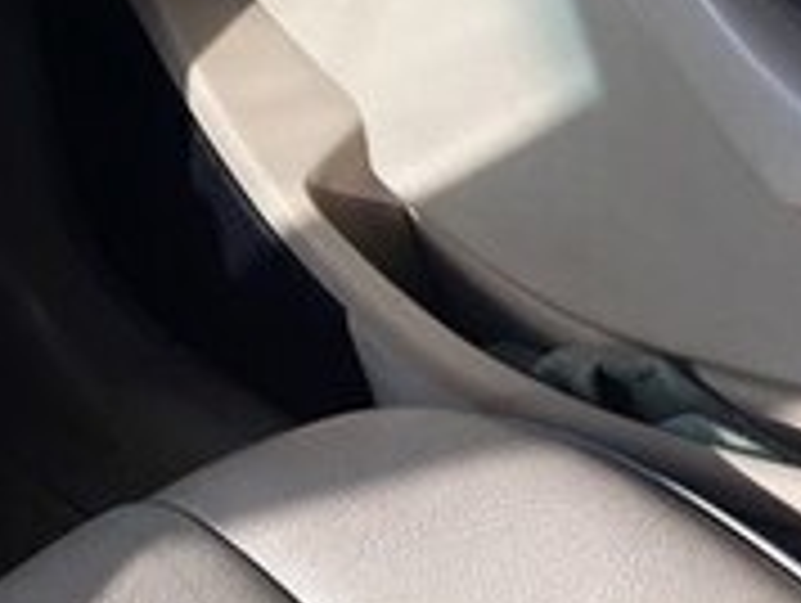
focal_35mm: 100
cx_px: 508
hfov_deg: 19.6
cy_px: -488
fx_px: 2317
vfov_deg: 13.3
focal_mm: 3.71
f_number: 1.7
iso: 40
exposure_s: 1/518
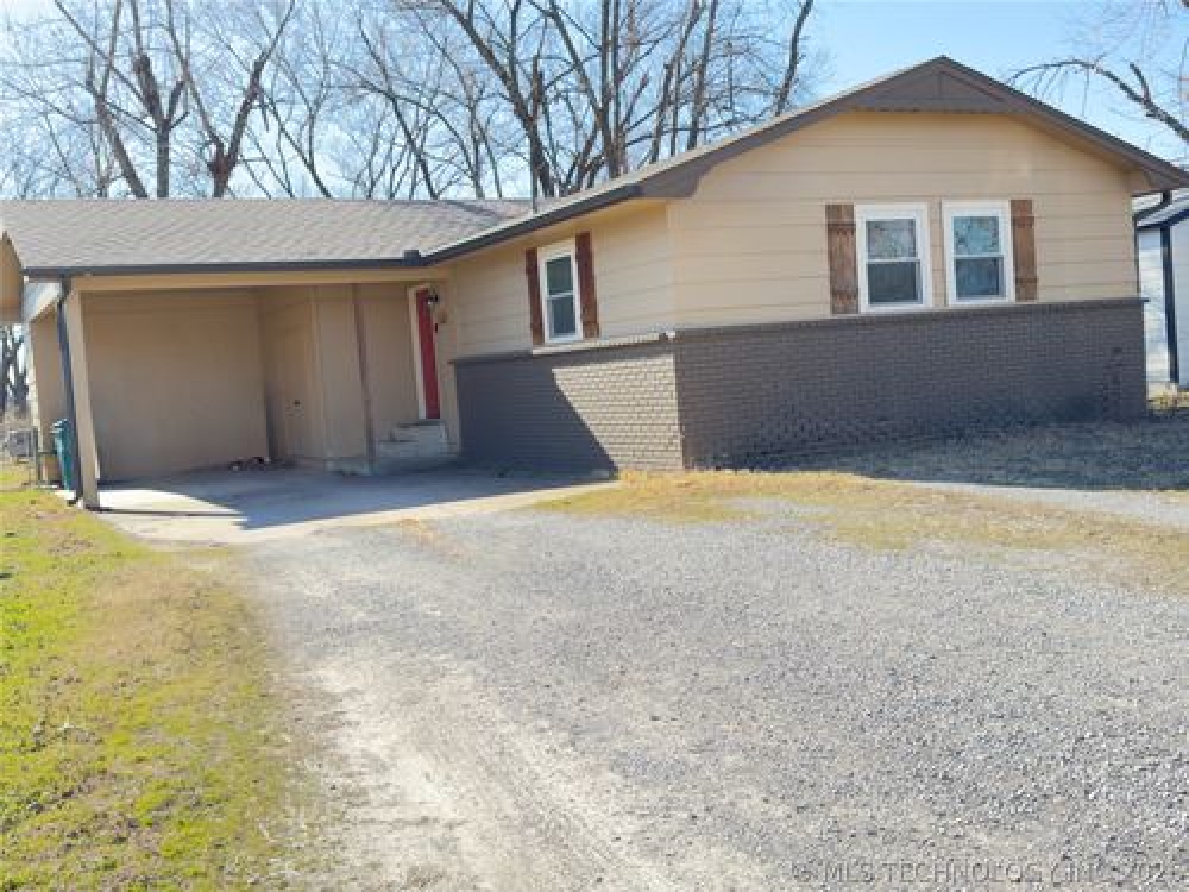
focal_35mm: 37
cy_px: 446
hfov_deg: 50.1
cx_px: 594
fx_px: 1271
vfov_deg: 38.7
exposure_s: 1/969
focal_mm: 6.76
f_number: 1.78
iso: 100
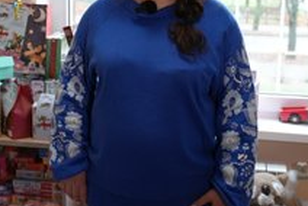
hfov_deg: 30.2
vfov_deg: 20.4
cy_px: 38
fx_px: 565
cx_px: 99
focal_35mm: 66
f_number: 4
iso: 2500
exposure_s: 1/160
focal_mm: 35
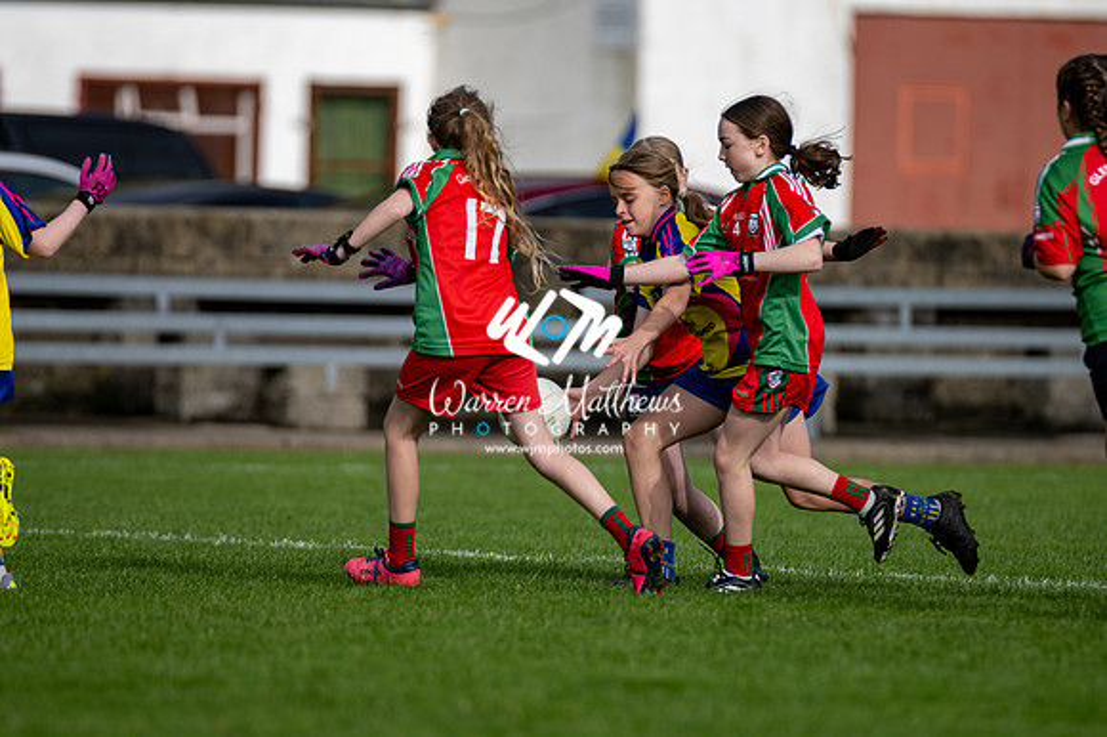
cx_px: 554
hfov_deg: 4.6
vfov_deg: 3.1
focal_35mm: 450
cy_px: 368
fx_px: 13829
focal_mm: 300
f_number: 2.8
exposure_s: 1/5000
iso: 220
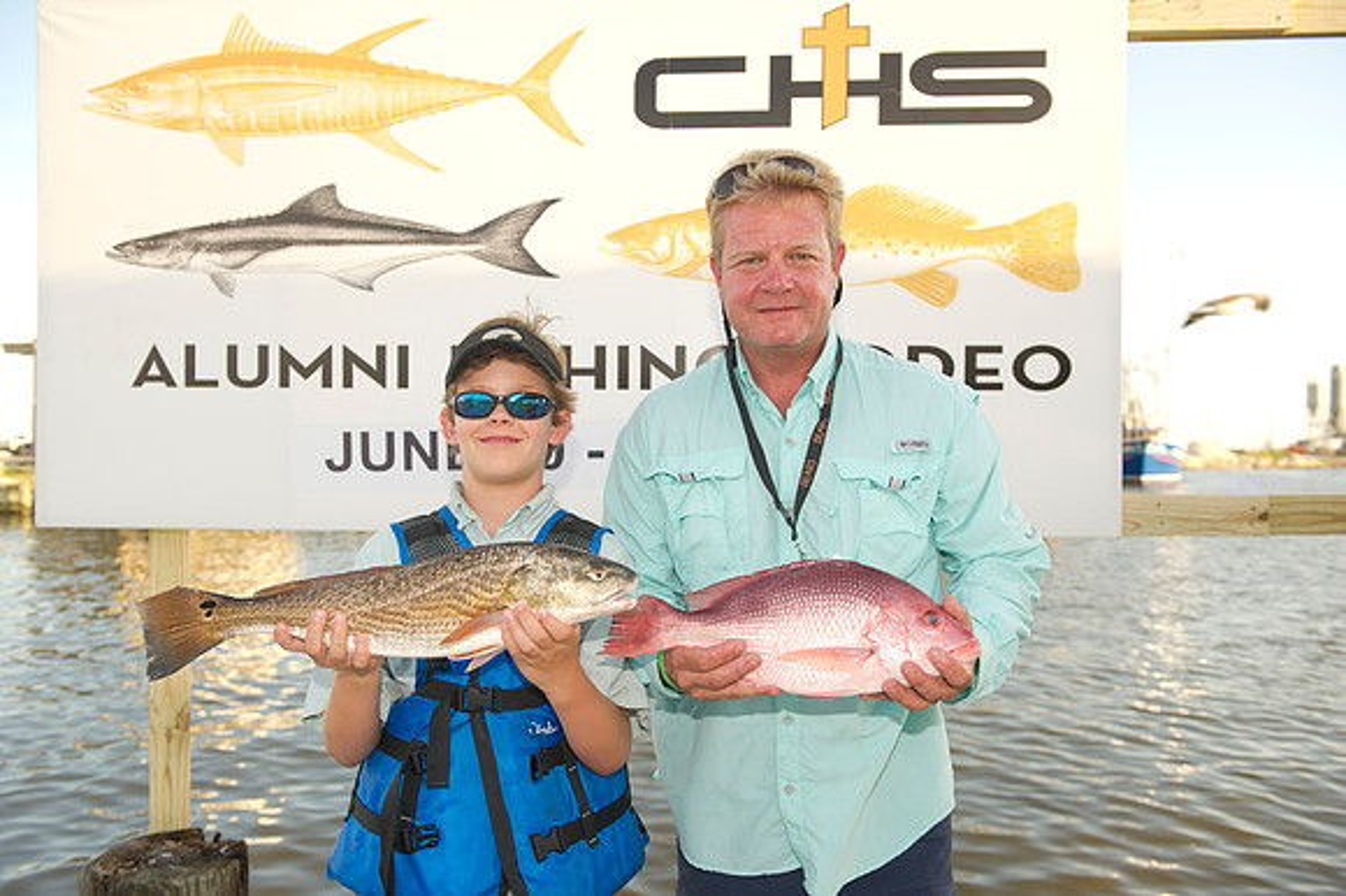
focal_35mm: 32
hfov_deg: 58.7
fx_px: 1196
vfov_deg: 41.1
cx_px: 673
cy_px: 448
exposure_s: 1/200
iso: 125
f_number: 4.5
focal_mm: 32
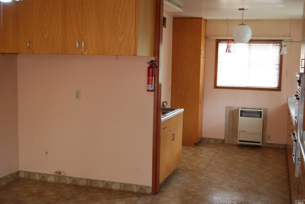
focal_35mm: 48
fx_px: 407
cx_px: 152
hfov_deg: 41.1
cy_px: 102
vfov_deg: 28.1
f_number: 4.5
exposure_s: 1/30
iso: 400
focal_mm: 32
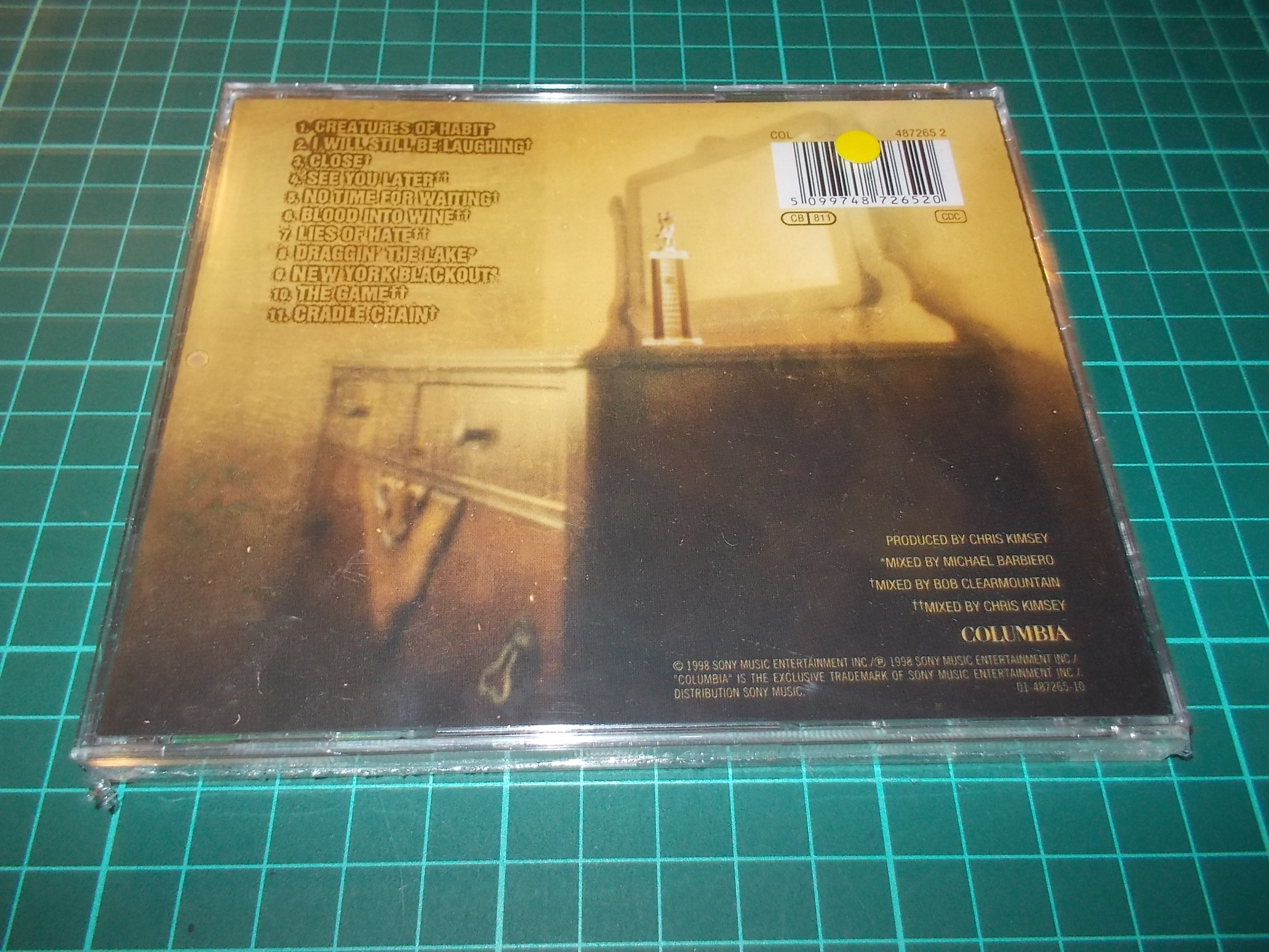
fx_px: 1063
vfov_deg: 48.2
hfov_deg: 61.7
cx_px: 634
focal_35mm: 29
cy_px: 476
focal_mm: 4.1
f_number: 3.3
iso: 200
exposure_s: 1/30
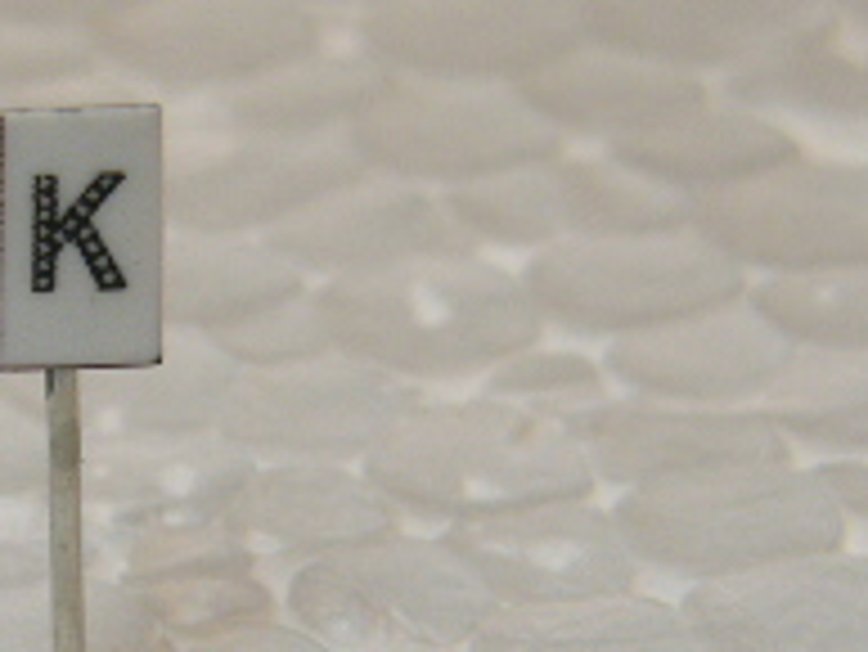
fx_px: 9560
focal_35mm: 381
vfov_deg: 3.9
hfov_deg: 5.2
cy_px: 328
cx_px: 63
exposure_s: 1/250
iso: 50
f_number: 4.6
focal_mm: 19.1
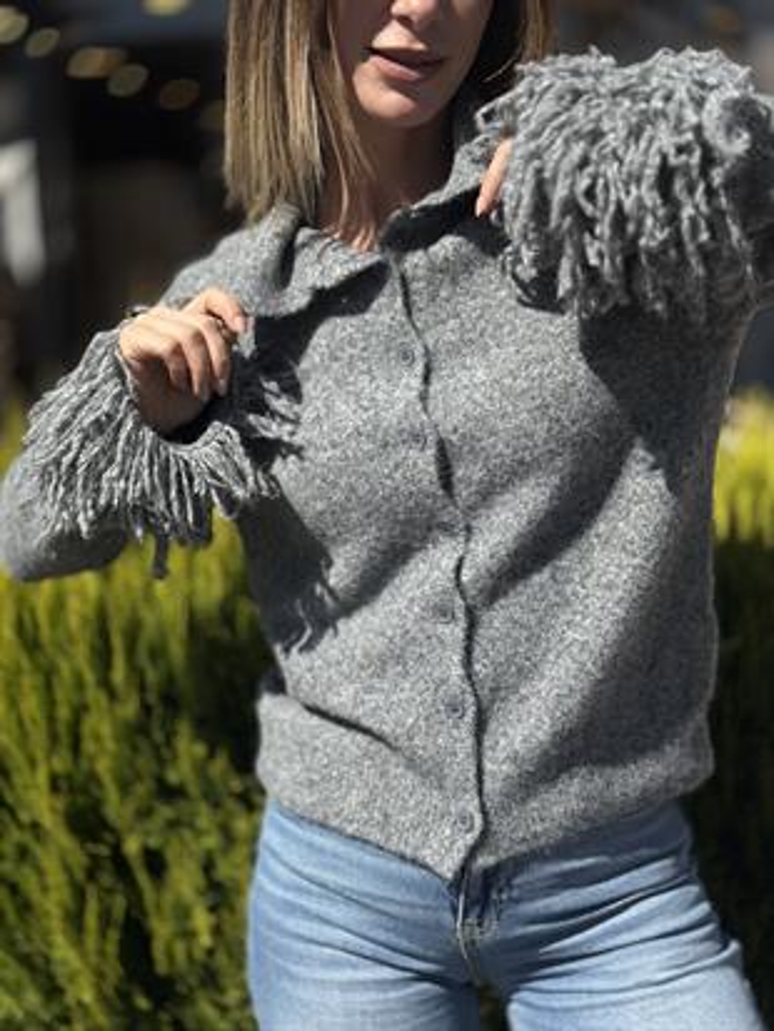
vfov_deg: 39.6
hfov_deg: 30.3
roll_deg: +1.4
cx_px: 387
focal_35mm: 48
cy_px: 516
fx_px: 1430
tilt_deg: -7.8
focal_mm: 6.86
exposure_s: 1/12048
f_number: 1.78
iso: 100
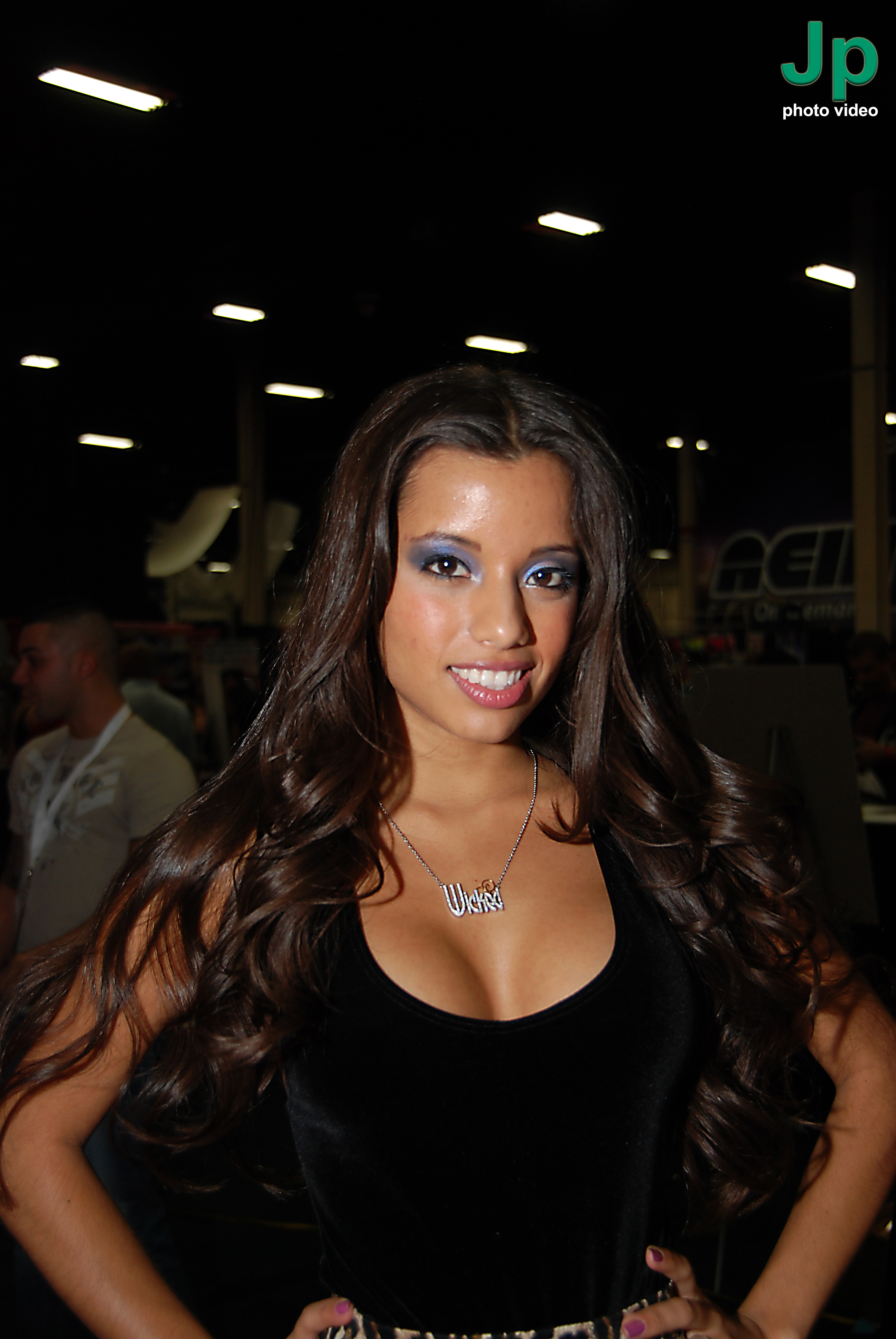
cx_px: 448
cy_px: 670
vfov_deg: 41.1
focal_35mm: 48
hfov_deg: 28.2
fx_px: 1787
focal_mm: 32
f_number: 4.2
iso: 200
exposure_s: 1/60
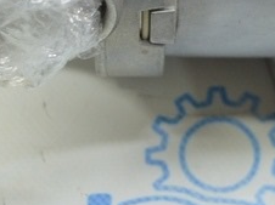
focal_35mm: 157
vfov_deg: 9.3
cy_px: -26
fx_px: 1246
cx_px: 187
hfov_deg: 12.6
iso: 400
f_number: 4
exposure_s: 1/40
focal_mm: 24
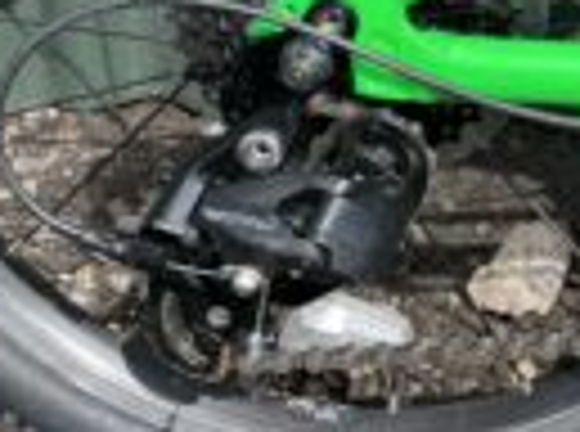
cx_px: 796
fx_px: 1621
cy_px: -153
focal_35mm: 97
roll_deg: -2.3
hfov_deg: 18.6
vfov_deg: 14.4
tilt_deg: -19.6
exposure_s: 1/1304
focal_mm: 4.2
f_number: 1.6
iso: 32
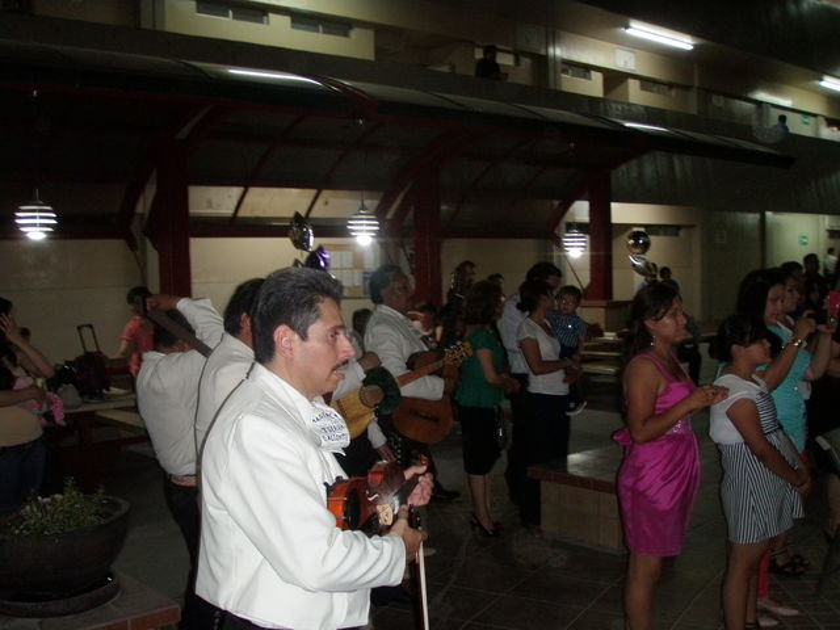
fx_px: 922
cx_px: 420
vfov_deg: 37.7
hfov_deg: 49.0
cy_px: 315
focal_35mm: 38
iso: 250
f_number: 3.5
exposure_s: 1/30
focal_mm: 6.7
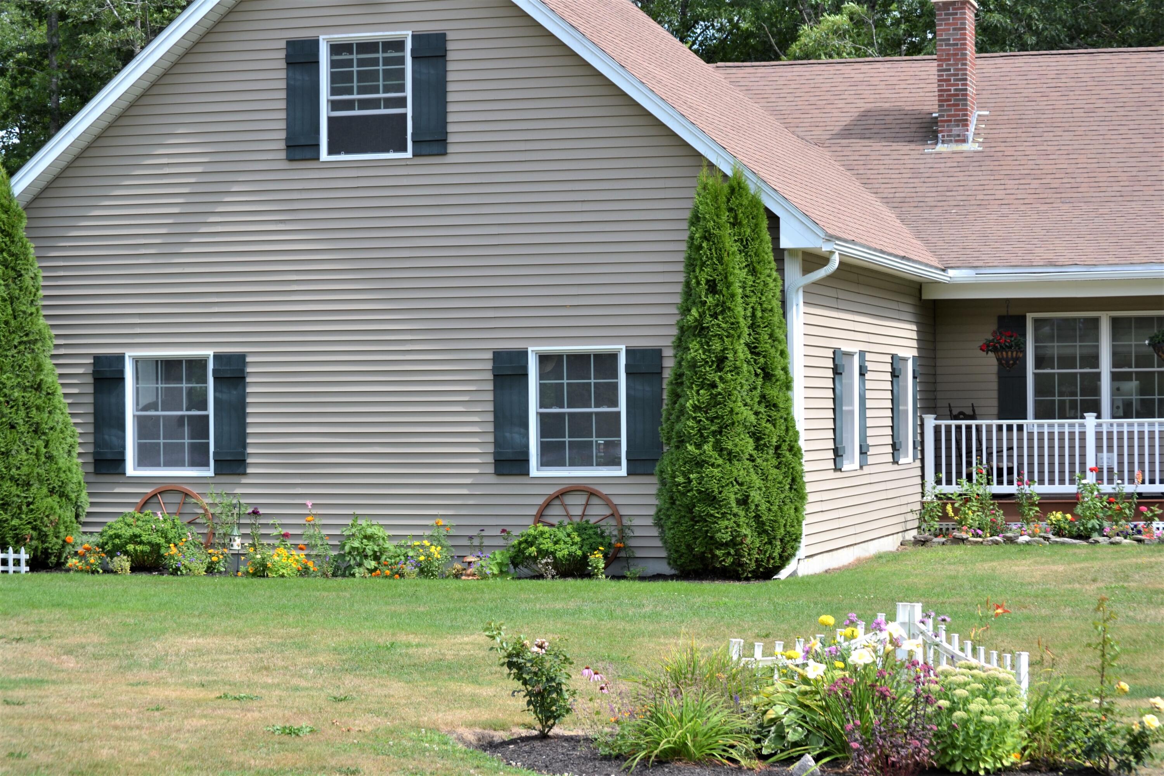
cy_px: 388
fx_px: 2667
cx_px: 582
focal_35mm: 82
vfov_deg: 16.6
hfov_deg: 24.6
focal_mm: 55
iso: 100
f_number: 6.3
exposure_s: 1/160
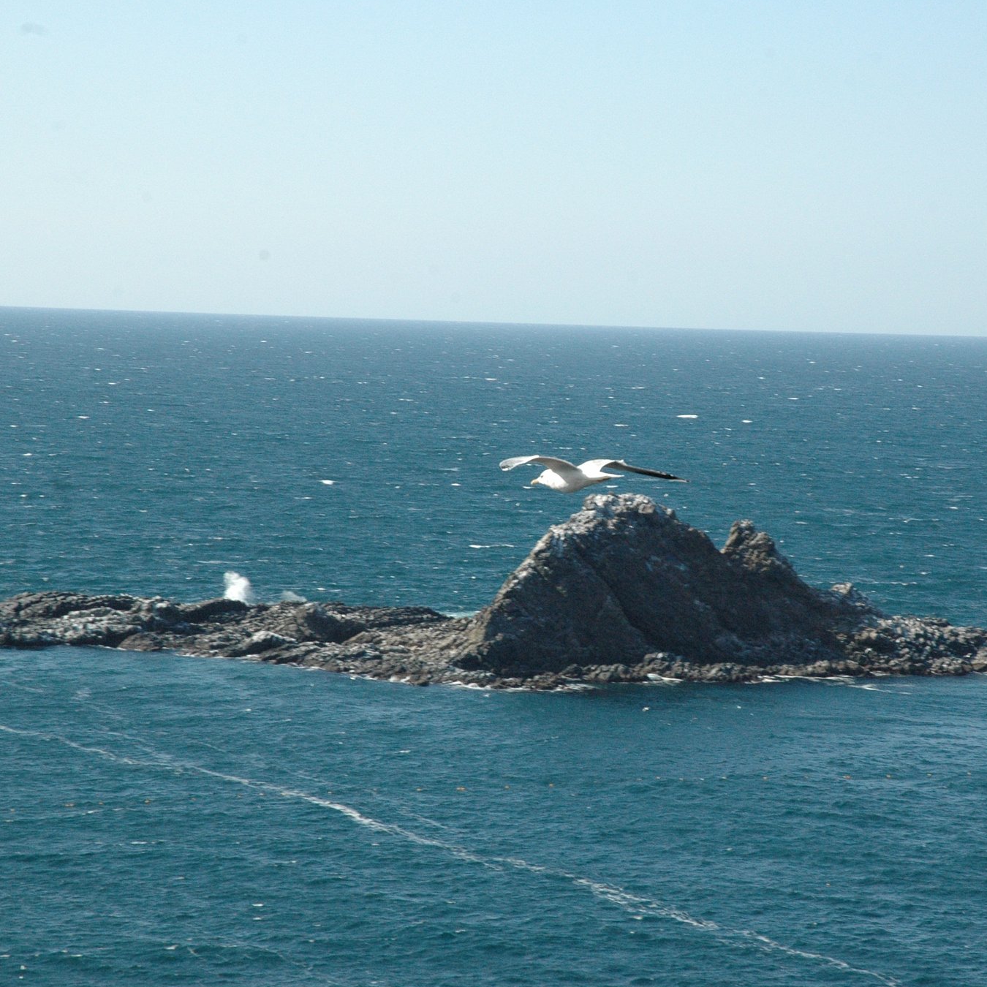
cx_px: 655
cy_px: 496
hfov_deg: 13.9
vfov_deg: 13.9
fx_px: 4053
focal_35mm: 126
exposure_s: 1/500
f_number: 11
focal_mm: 65
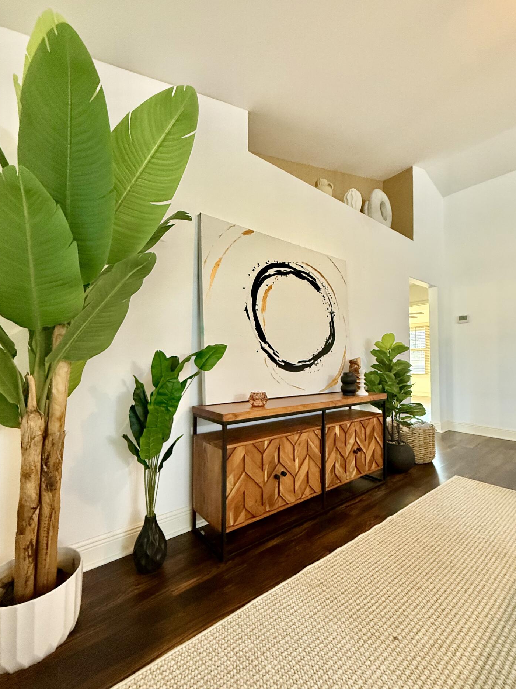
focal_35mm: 15
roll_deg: +0.8
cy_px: 355
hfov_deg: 81.7
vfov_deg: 98.1
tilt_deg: +3.1
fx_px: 298
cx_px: 248
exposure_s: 1/60
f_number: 2.2
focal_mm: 2.22
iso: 500
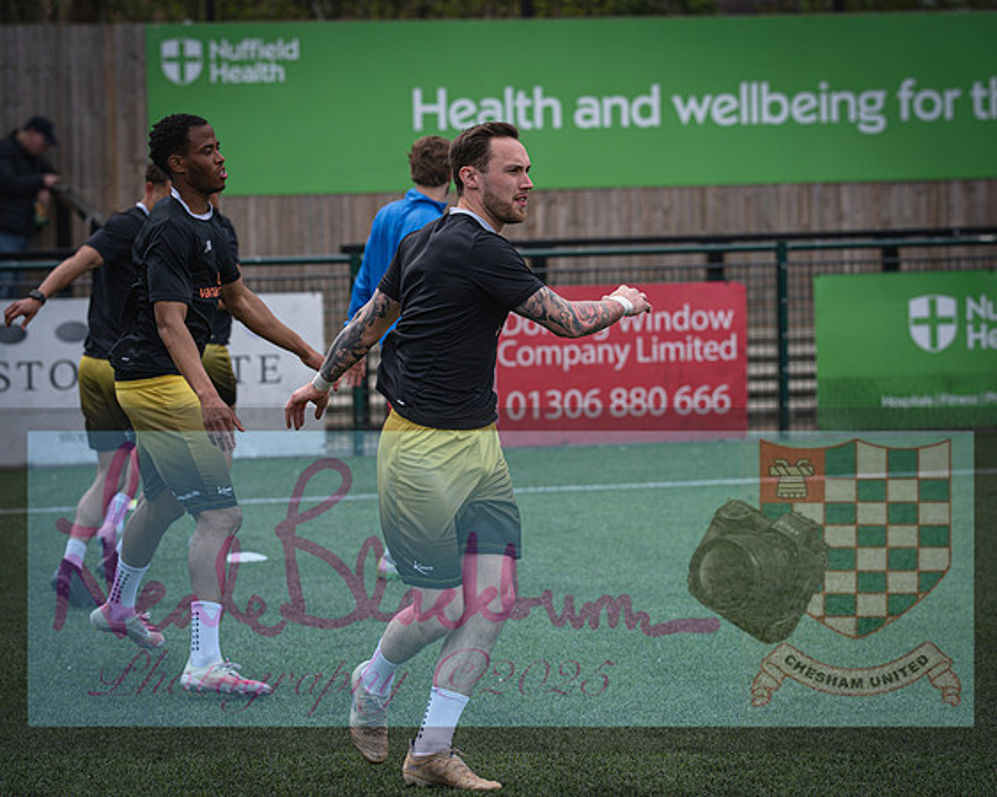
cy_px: 399
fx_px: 4485
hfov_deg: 12.7
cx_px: 468
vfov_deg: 10.2
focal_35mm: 152
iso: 200
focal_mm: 135
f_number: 4
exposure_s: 1/1150
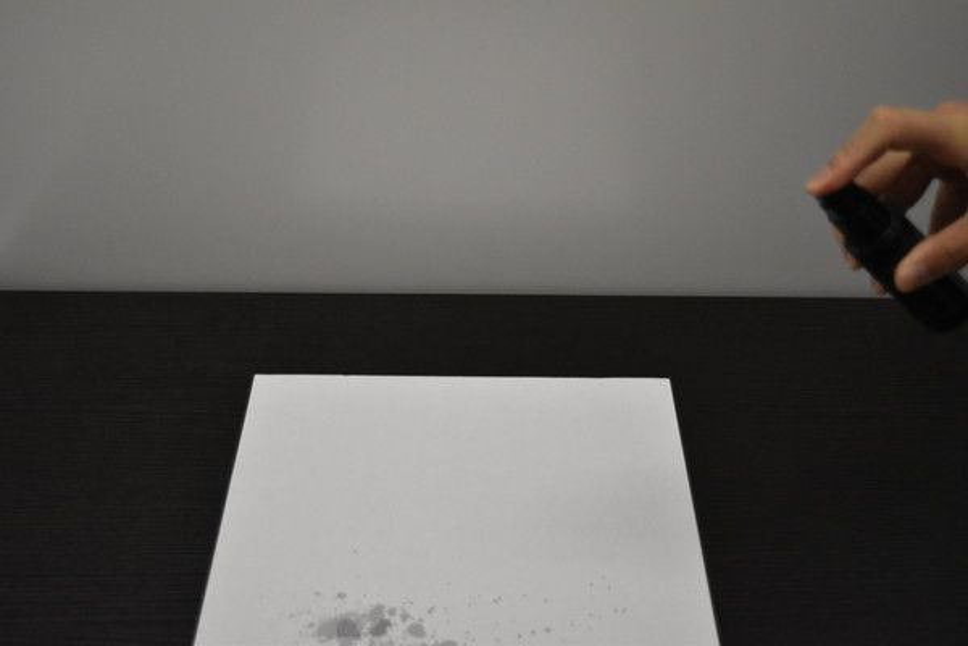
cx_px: 484
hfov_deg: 38.9
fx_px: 1371
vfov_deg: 26.5
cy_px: 323
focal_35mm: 51
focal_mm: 34
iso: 2500
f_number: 4.5
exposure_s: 1/500
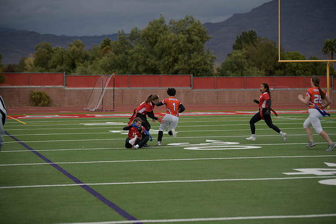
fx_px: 1046
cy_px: 112
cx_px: 168
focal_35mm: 112
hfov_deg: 18.3
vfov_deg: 12.2
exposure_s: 1/200
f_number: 2.8
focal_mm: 112
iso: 90
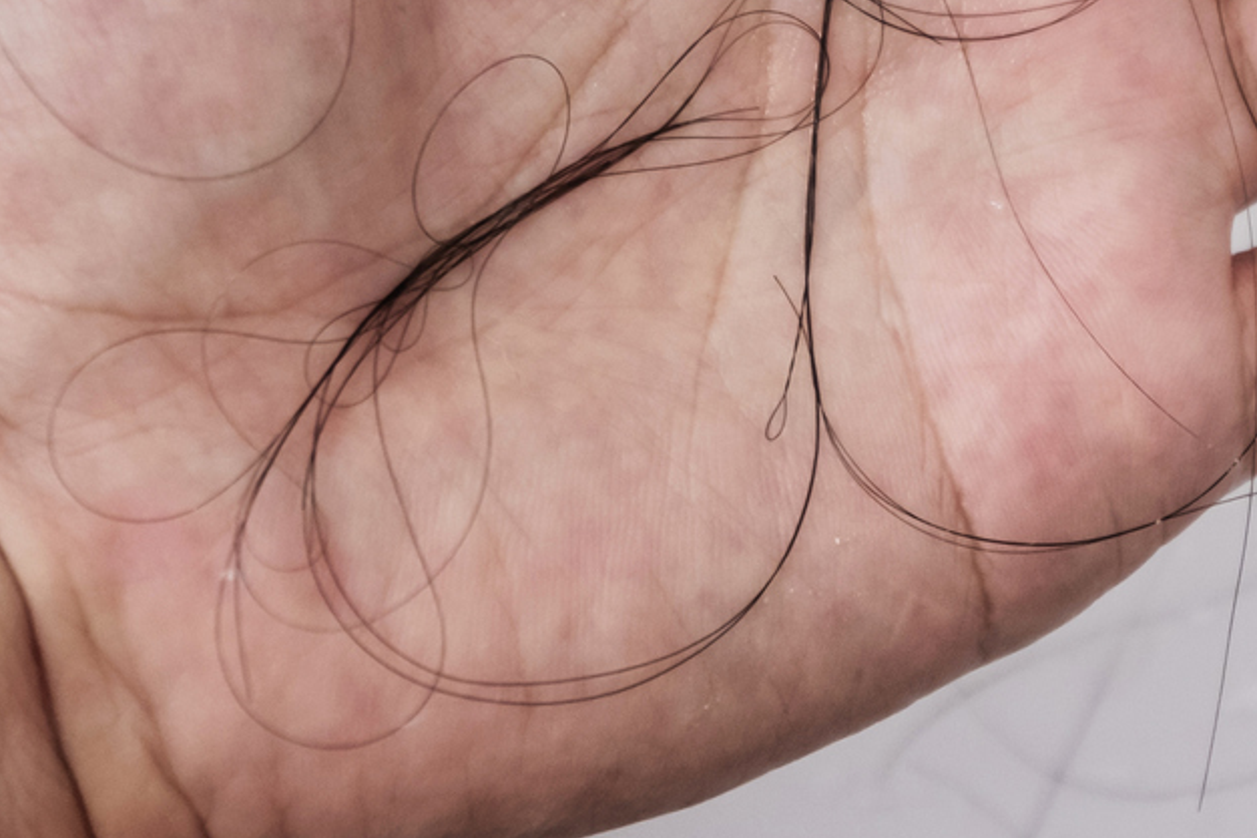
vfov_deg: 12.9
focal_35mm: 105
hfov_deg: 18.4
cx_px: 1513
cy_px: 40
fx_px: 3665
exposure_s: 1/30
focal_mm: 20.9
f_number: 4
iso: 500
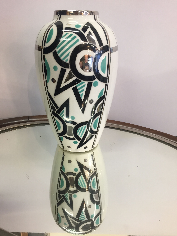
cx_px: 88
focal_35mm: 29
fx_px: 198
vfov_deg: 61.7
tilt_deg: -25.9
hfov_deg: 48.2
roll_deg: -0.5
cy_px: 118
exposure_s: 1/33
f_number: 2.2
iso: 80
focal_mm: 4.15
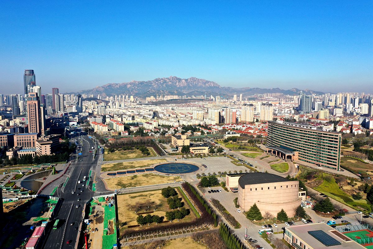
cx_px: 186
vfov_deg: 46.4
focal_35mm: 28
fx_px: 290
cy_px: 124
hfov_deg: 65.5
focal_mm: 10.26
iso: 100
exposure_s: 1/400
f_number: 8
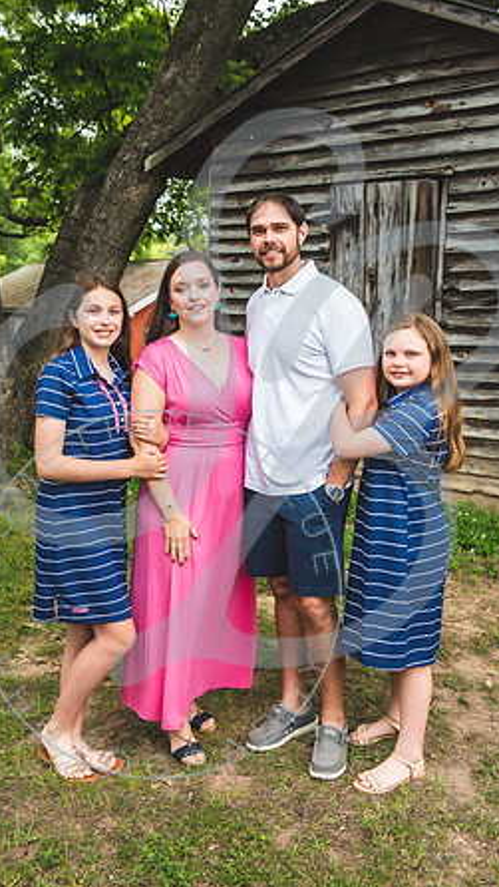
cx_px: 247
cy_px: 444
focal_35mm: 37
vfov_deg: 54.0
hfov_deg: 32.0
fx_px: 870
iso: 200
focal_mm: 35
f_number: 5.6
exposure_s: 1/200
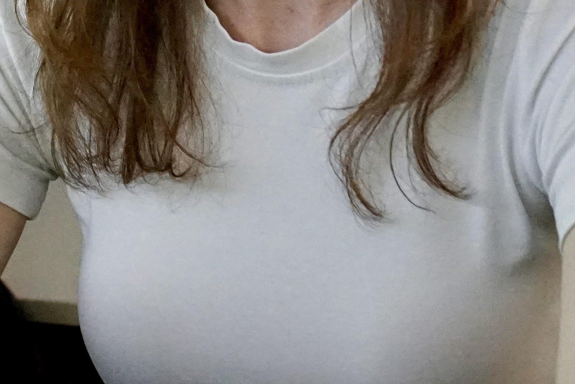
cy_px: -24
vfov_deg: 7.4
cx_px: -9
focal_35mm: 184
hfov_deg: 11.1
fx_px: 2938
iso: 6400
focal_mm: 49
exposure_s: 1/160
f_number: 5
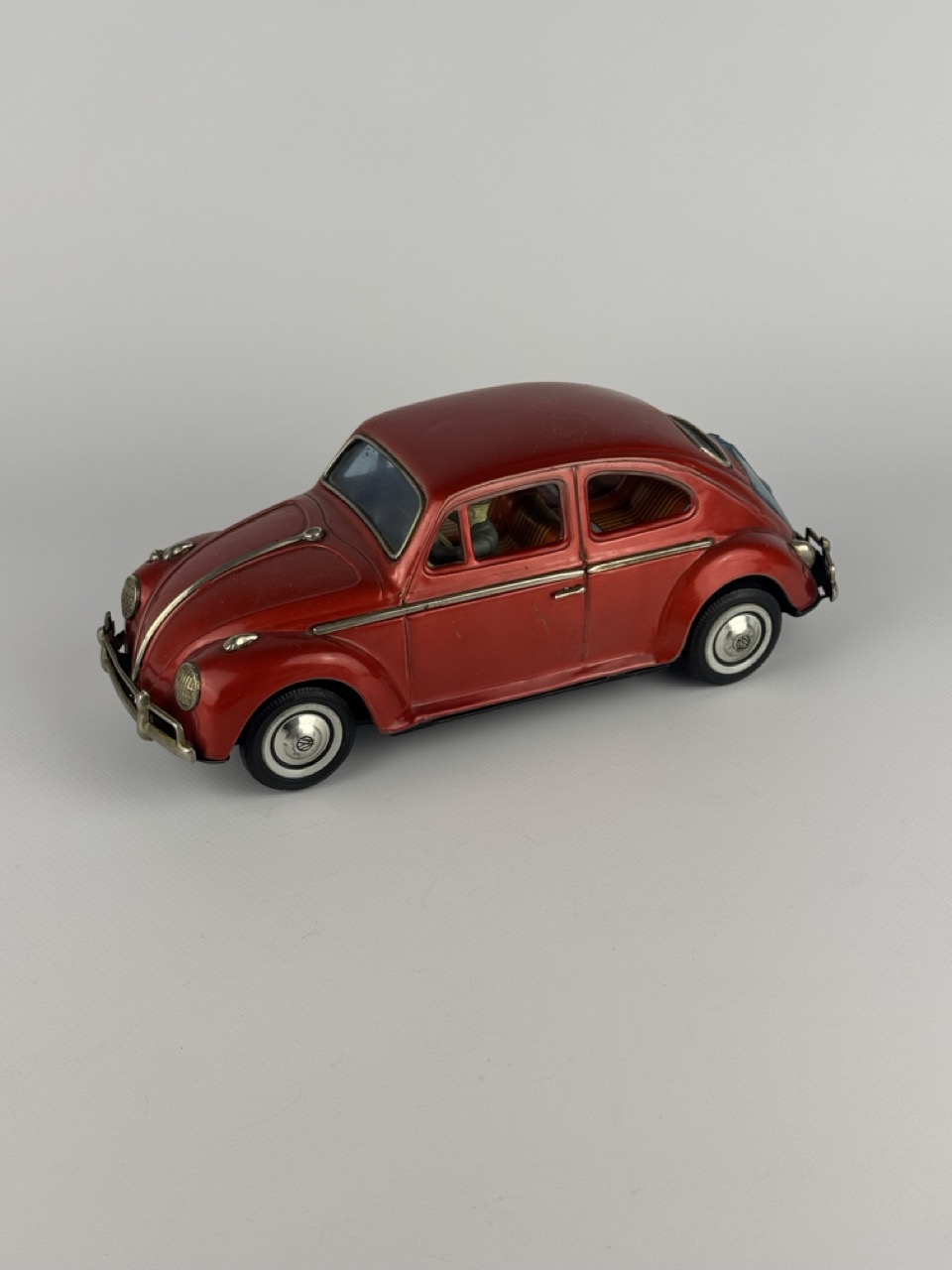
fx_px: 1760
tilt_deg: -29.0
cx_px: 476
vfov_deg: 39.7
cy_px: 635
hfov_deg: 30.3
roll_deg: +1.8
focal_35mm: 48
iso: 64
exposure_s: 1/693
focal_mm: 6.76
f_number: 1.78
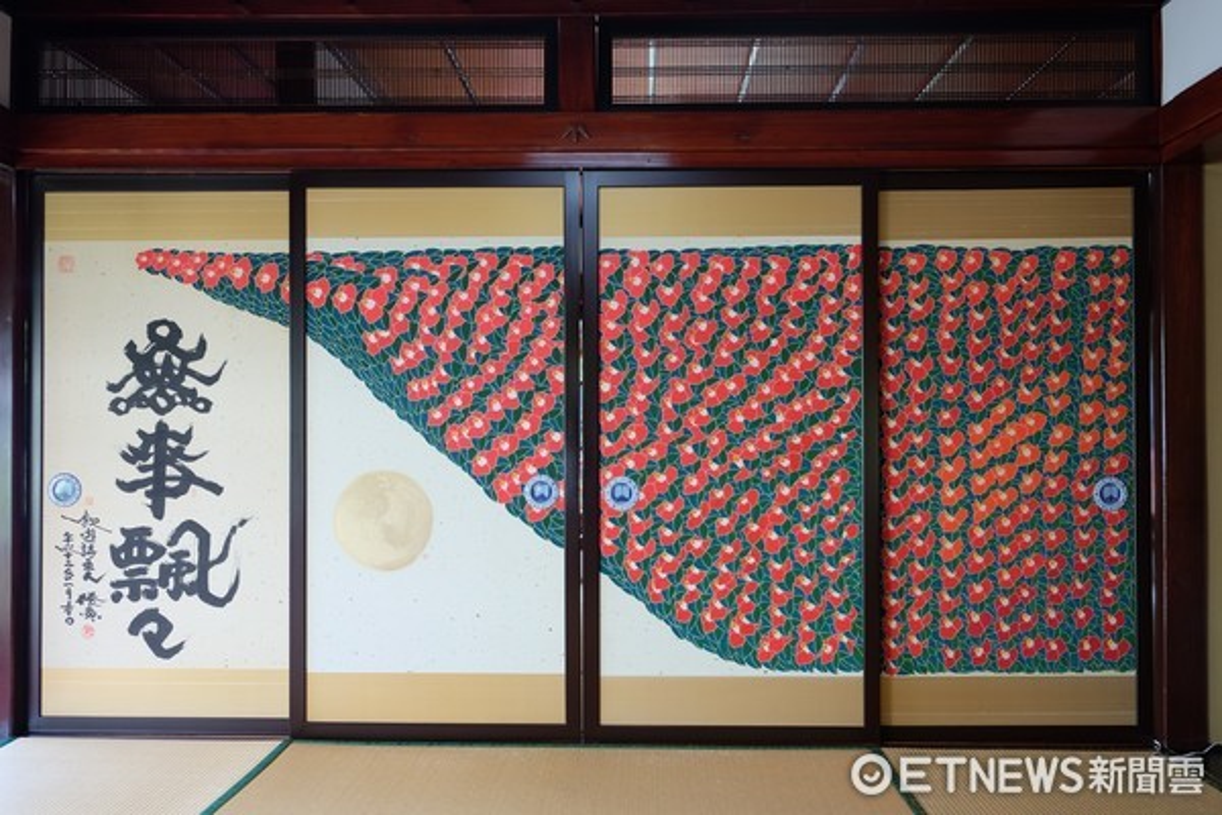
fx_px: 1052
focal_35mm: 31
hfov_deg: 60.3
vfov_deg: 42.3
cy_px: 408
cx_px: 611
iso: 400
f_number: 3.2
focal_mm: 20.5
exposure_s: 1/52
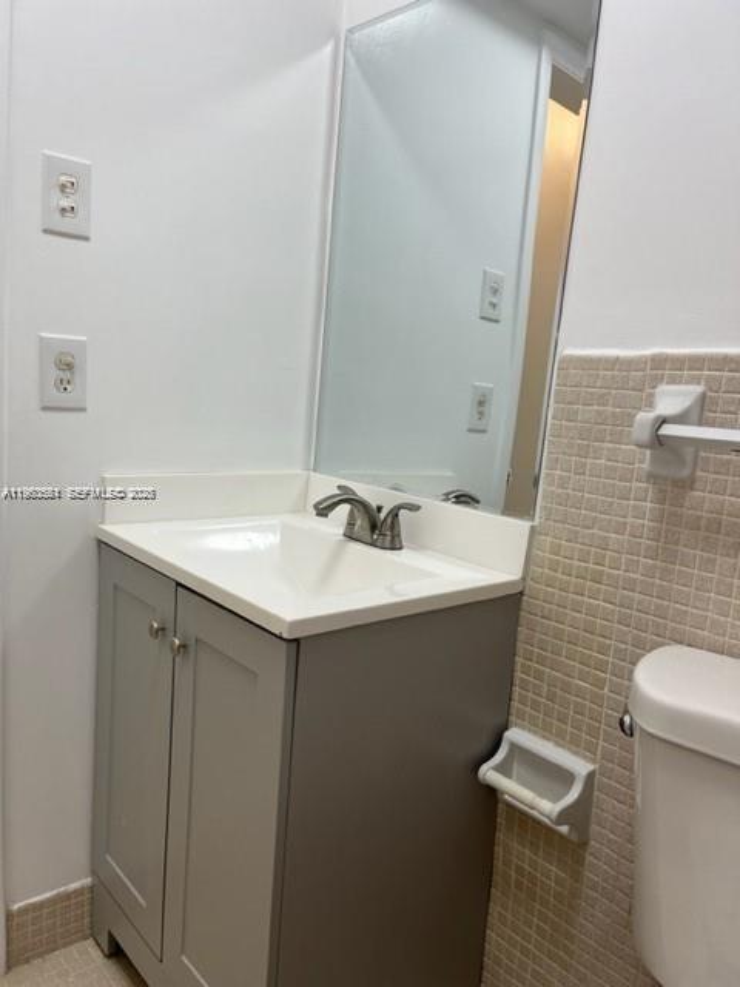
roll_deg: -3.9
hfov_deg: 53.1
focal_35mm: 26
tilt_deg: -7.3
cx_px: 370
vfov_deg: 67.3
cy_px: 494
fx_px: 741
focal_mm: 5.1
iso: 50
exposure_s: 1/120
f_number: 1.6
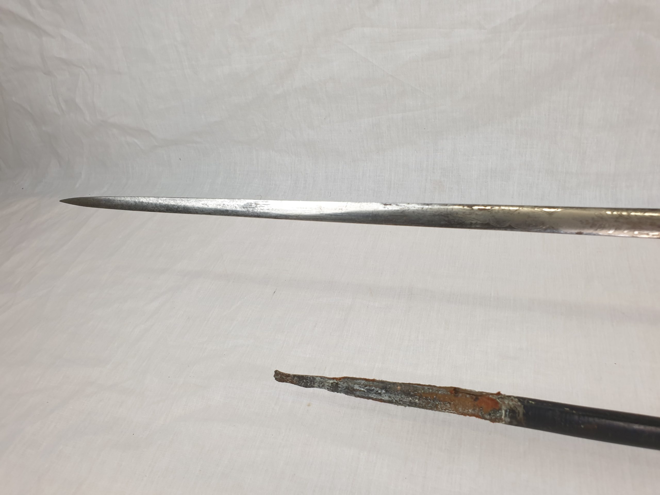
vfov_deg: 53.1
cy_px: 248
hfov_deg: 67.3
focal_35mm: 26
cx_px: 330
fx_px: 496
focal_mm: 4.3
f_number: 2.4
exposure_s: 1/100
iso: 100
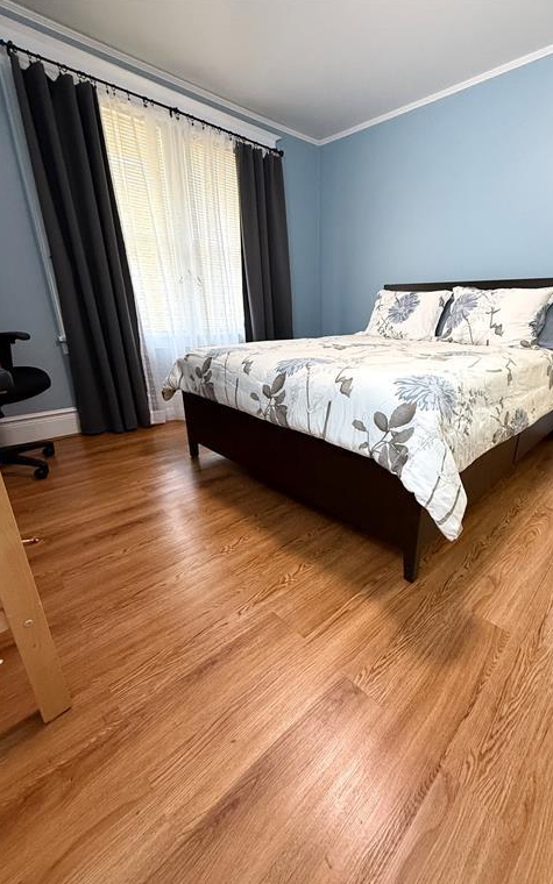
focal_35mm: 15
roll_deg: -0.8
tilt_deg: -20.2
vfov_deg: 101.5
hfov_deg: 74.2
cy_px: 442
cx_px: 324
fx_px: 362
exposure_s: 1/60
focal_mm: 2.22
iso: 400
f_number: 2.2
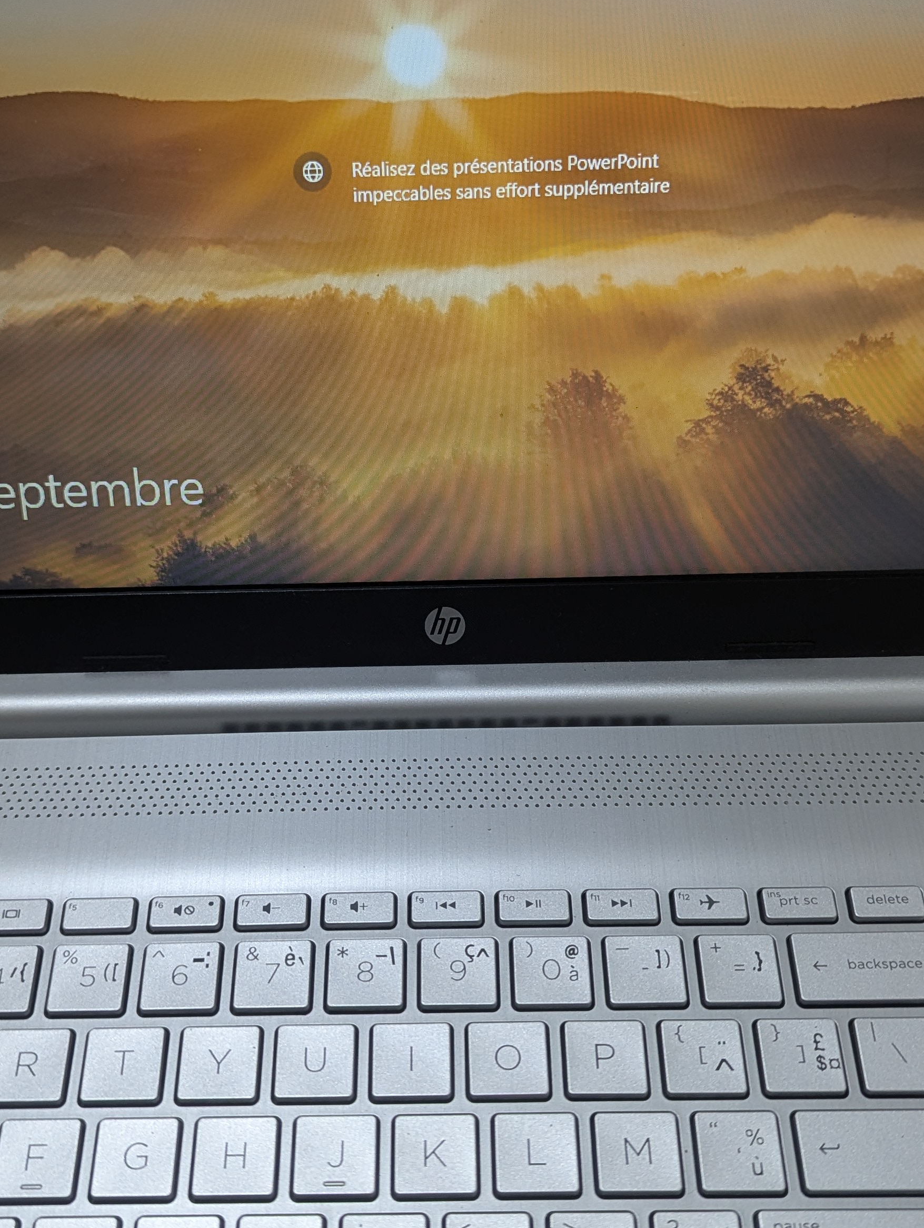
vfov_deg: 44.7
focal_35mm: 42
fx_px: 1491
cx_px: 430
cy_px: 620
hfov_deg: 34.4
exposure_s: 1/50
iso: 251
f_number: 1.85
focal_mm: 6.81
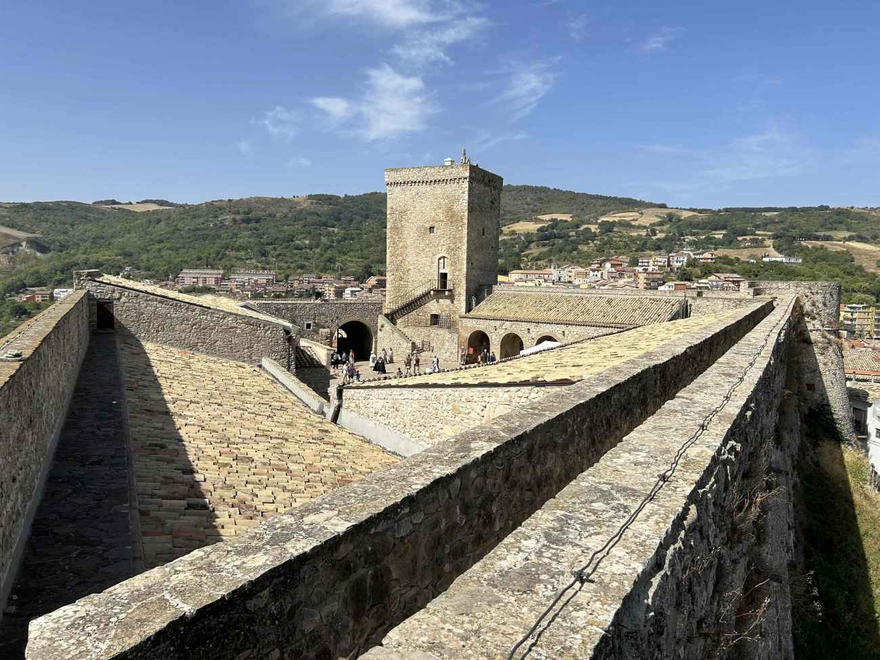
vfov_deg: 53.1
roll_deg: -1.0
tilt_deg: -4.7
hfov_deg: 67.3
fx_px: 661
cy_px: 330
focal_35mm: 26
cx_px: 440
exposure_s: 1/5882
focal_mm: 5.7
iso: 50
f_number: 1.5
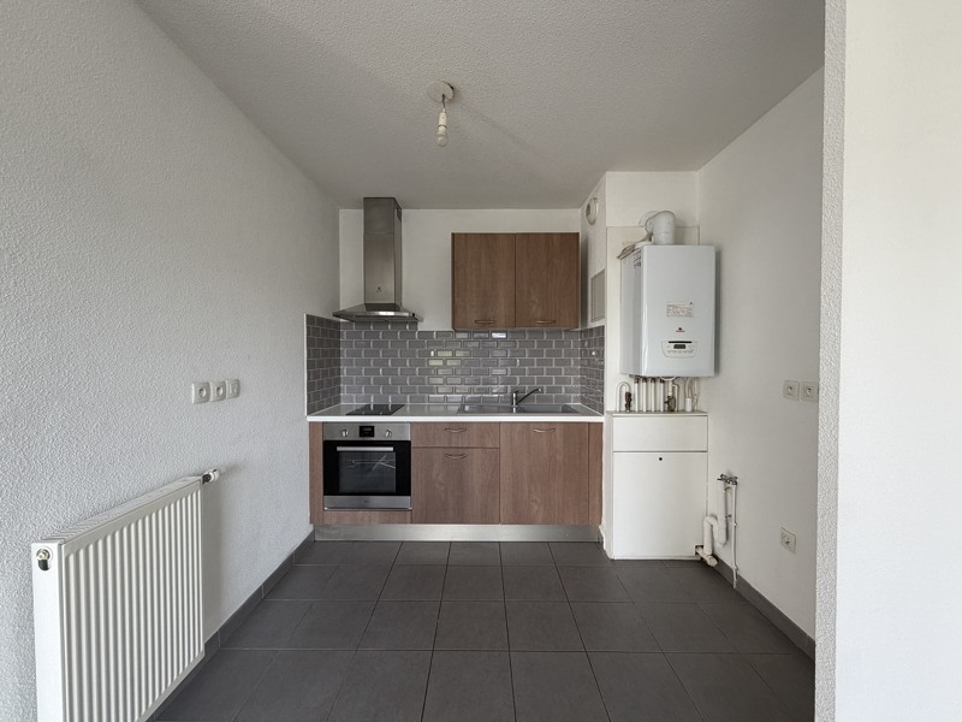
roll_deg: +0.5
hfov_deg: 102.1
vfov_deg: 85.7
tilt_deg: -0.9
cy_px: 361
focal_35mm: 14
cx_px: 481
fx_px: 389
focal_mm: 2.22
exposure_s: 1/121
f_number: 2.2
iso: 100
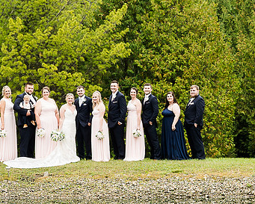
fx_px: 1563
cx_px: 132
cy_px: 141
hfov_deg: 9.3
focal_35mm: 207
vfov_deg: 7.5
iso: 100
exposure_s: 1/100
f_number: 5
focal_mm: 28
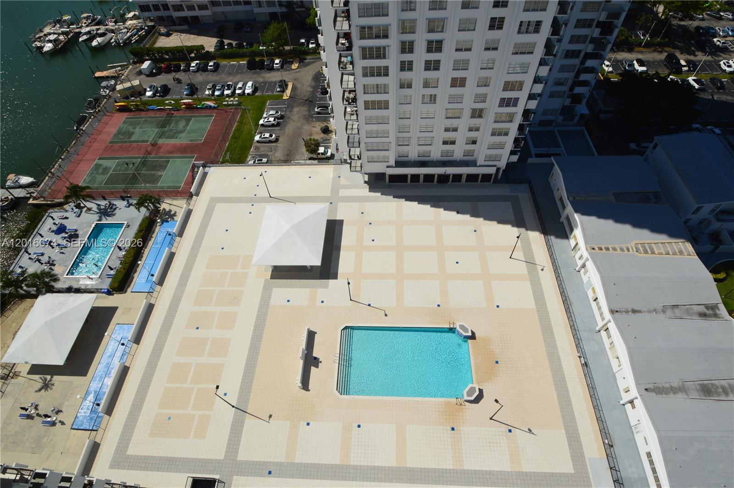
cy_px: 244
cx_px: 367
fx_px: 367
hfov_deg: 90.1
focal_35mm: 18
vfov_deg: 67.3
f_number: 11
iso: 220
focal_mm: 12
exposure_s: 1/500
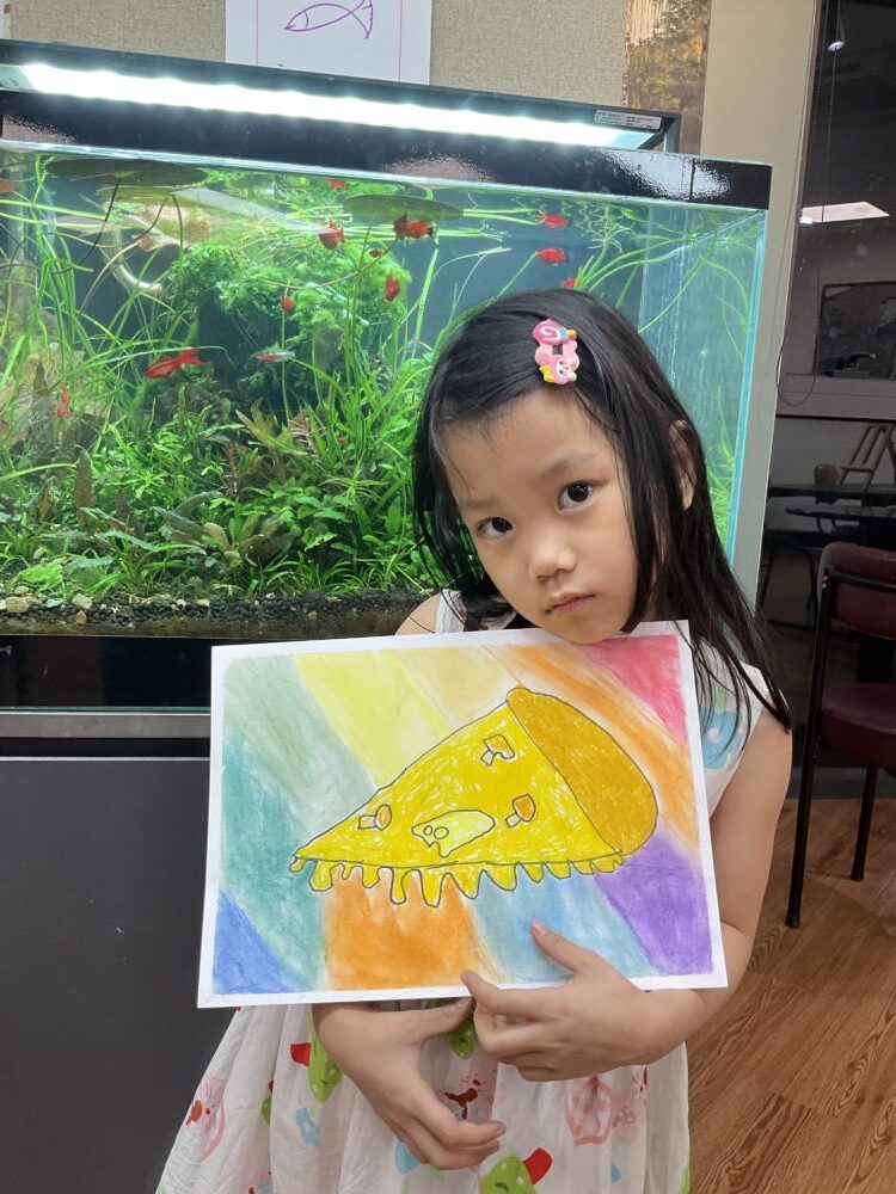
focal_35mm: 29
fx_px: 1001
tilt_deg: -9.5
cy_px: 597
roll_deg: -3.7
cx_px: 448
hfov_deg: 48.2
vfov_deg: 61.7
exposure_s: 1/104
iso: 64
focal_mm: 3
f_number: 1.8
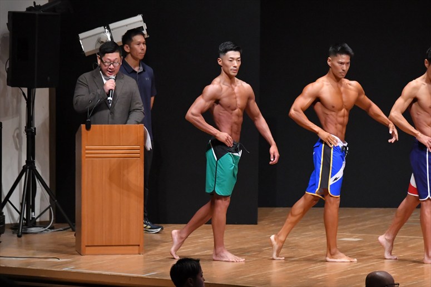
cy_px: 144
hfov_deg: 8.1
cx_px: 216
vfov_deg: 5.4
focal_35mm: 255
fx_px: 3051
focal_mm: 170
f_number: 5.6
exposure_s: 1/400
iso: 8000
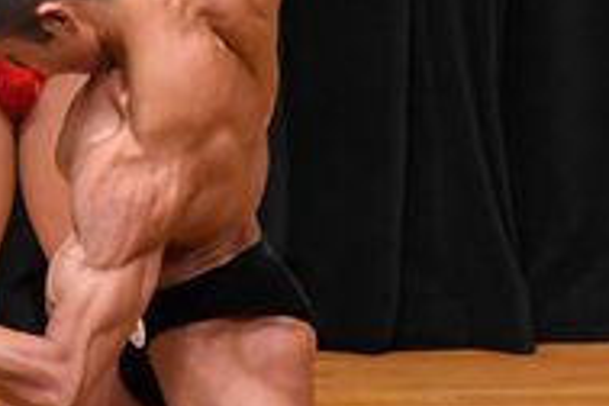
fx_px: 16679
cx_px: 330
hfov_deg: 2.1
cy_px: 274
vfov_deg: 1.4
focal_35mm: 986
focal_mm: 160
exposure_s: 1/400
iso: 4000
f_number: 5.6
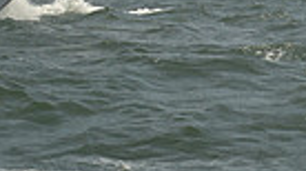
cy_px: -453
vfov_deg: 3.2
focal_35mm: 362
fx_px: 2932
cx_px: 37
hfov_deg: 6.0
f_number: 9
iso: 200
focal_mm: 82
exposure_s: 1/1250
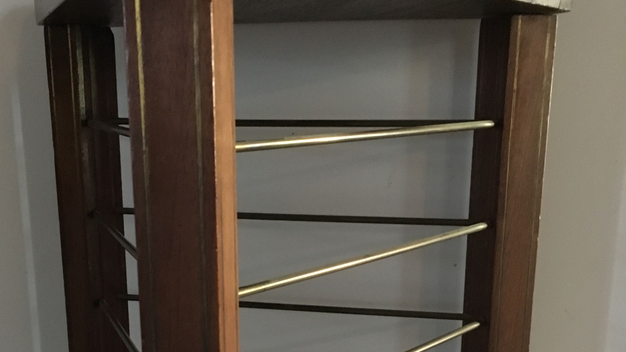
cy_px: 327
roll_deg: +2.5
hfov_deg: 42.0
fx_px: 813
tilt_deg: -15.6
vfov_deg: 23.7
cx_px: 263
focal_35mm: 49
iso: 500
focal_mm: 4.15
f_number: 2.2
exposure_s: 1/17
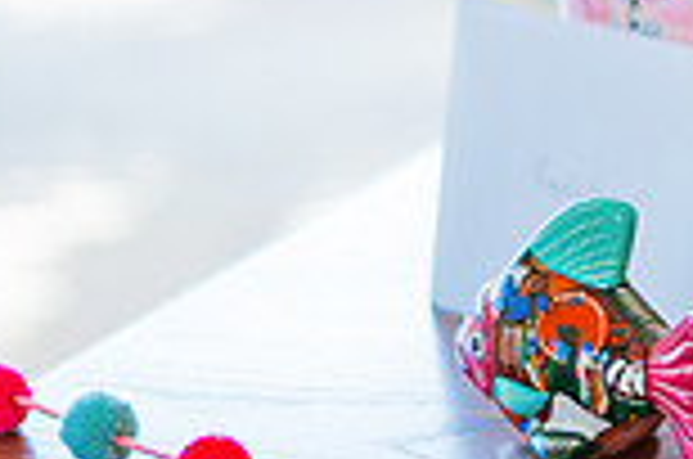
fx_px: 4207
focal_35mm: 219
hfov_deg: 9.1
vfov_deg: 6.2
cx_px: 1098
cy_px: 227
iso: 100
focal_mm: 58
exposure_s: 1/250
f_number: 1.4
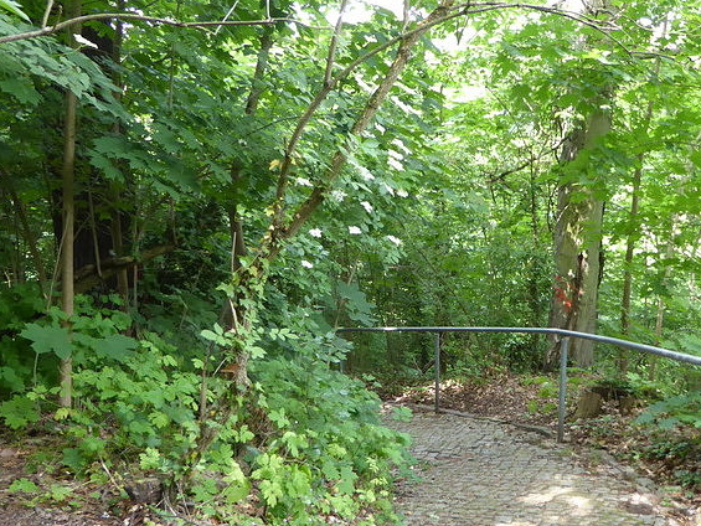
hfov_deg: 53.0
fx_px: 689
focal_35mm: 34
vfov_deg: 41.2
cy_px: 356
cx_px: 460
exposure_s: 1/60
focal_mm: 4.3
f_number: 3.3
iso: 250
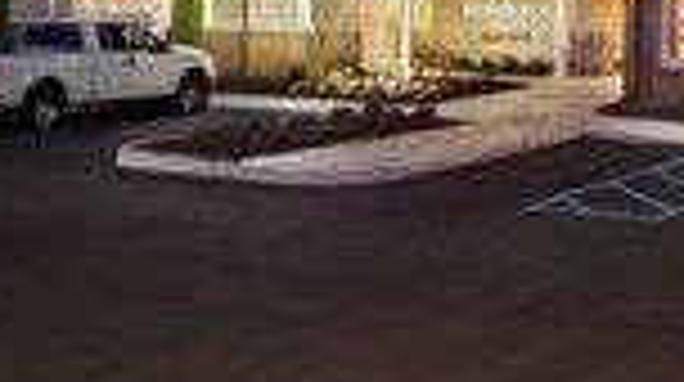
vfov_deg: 16.7
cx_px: 518
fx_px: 1250
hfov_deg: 30.1
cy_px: -67
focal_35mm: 69
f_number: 11
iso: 400
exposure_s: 2
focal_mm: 17
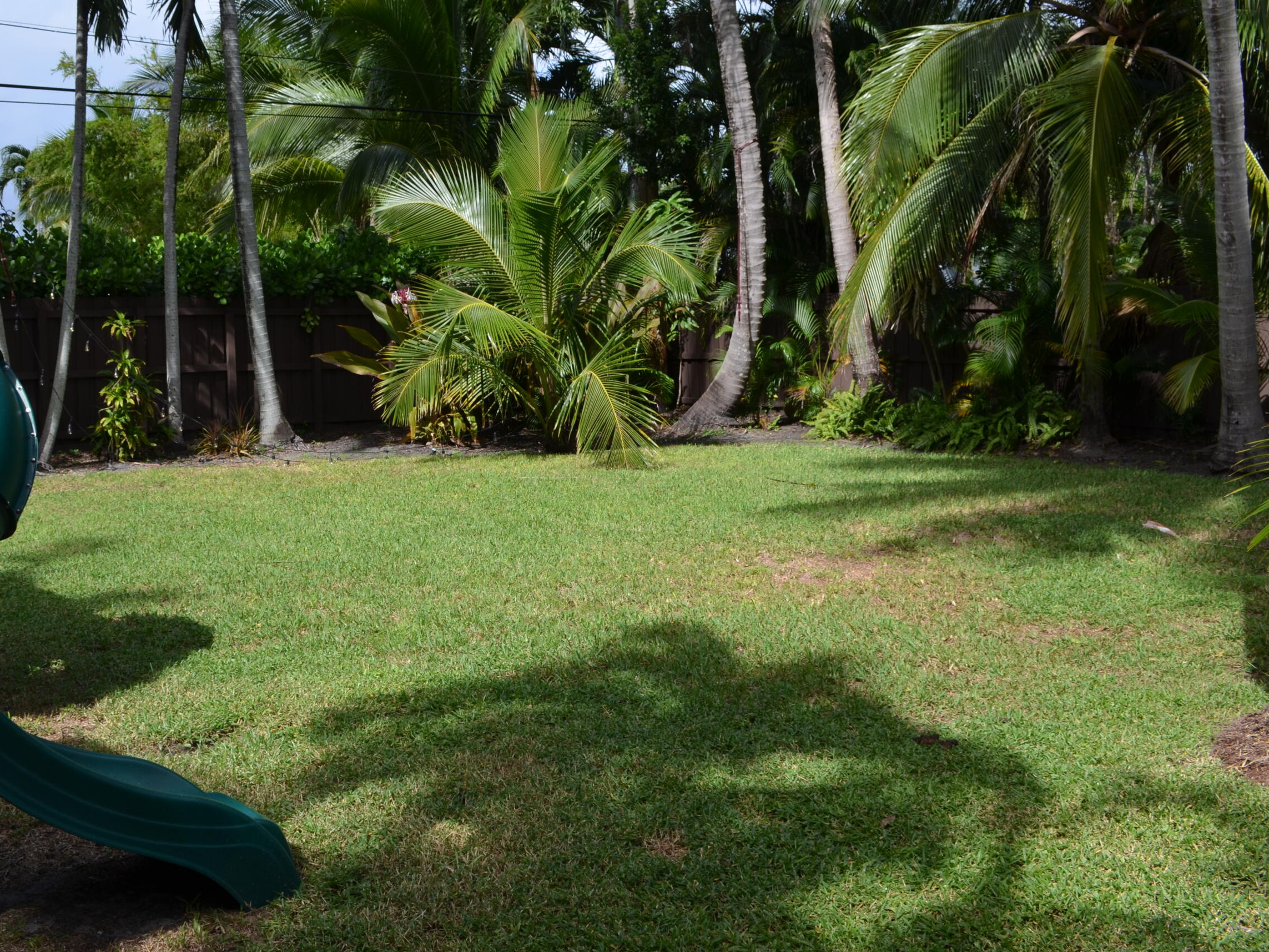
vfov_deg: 41.8
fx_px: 1247
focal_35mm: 34
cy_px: 449
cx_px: 470
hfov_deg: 53.3
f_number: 8
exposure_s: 1/250
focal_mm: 18
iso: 125
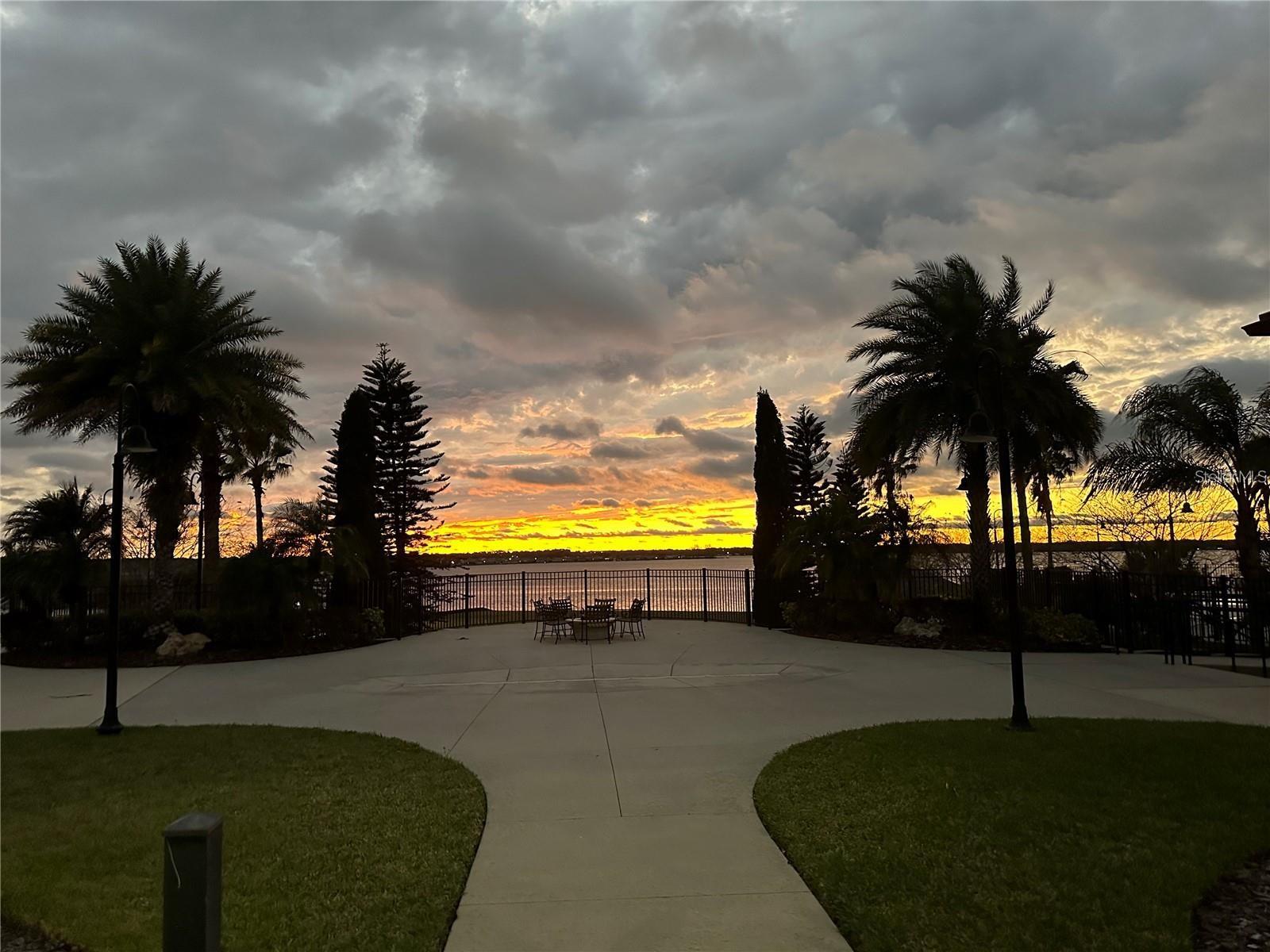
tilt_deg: +4.4
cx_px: 635
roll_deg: +0.6
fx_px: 881
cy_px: 476
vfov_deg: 56.8
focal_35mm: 24
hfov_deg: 71.6
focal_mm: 6.86
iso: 1000
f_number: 1.78
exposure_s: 1/46
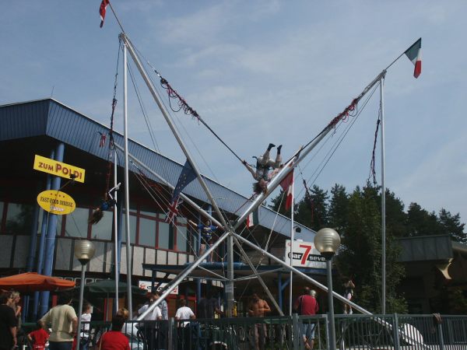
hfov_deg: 52.6
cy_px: 175
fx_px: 472
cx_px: 234
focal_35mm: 35
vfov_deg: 40.7
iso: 64
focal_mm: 7.18
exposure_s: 1/500
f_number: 6.7
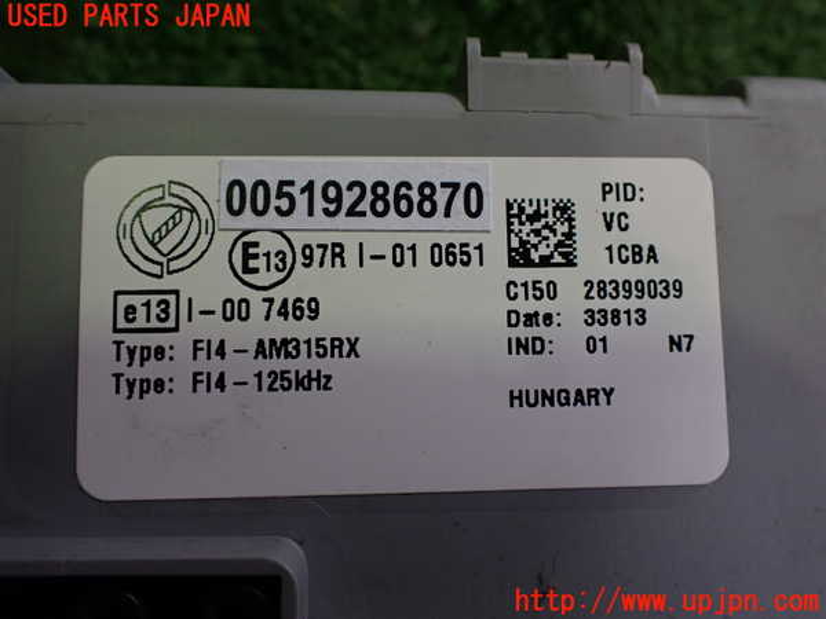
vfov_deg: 46.8
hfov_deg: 60.0
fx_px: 716
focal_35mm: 30
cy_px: 310
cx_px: 413
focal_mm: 5.4
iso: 200
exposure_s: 1/125
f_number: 2.3
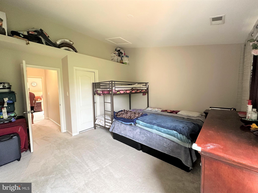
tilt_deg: -4.2
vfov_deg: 85.7
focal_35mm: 14
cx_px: 129
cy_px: 96
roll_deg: +1.5
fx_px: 104
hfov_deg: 102.1
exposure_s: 1/60
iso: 320
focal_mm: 2.22
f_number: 2.2
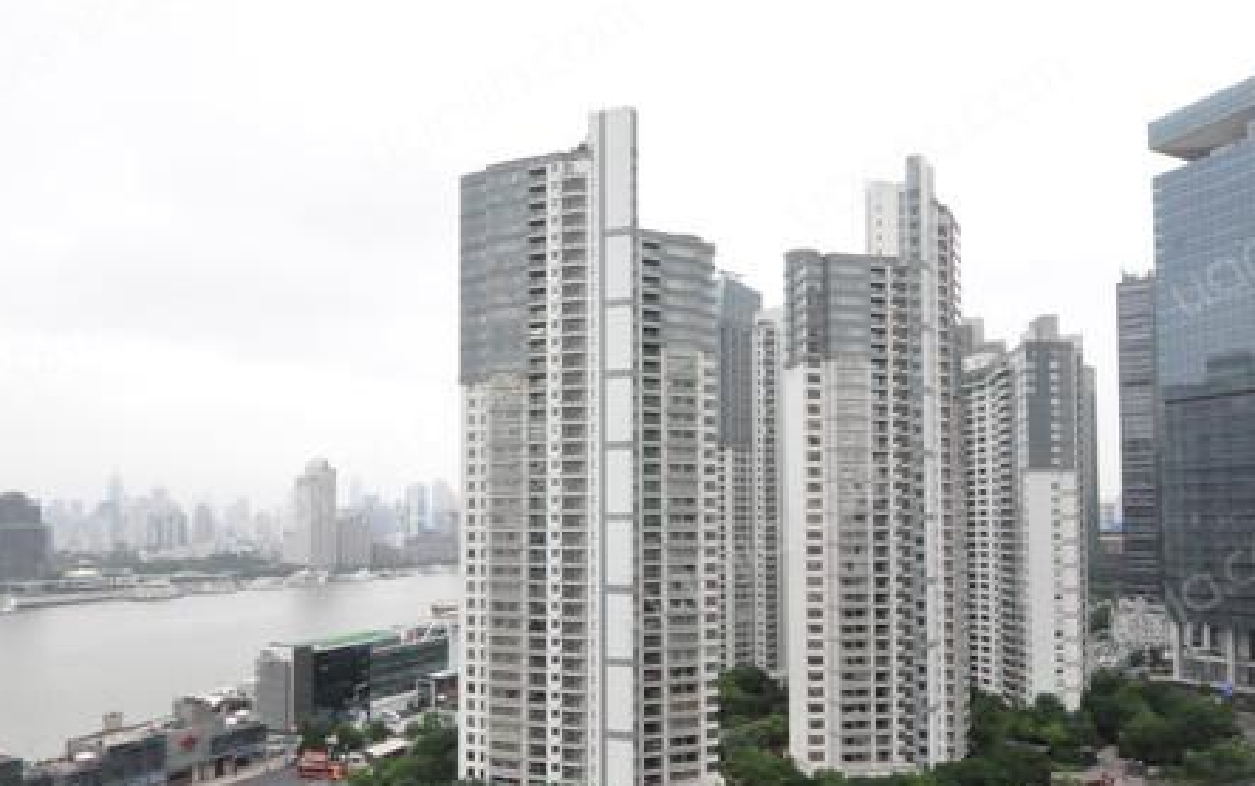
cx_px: 633
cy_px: 508
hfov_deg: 77.9
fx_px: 776
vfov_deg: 52.9
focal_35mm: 23
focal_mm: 11
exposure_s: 1/250
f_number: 22
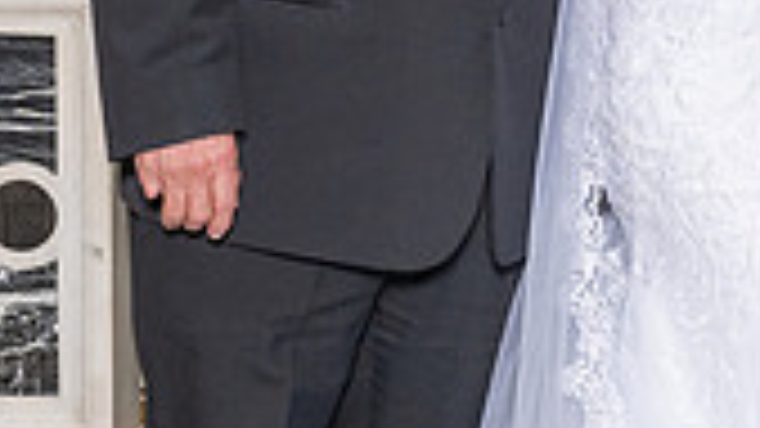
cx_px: 911
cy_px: -253
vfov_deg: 8.1
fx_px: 2942
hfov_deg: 14.3
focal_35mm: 146
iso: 800
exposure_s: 1/200
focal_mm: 36
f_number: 4
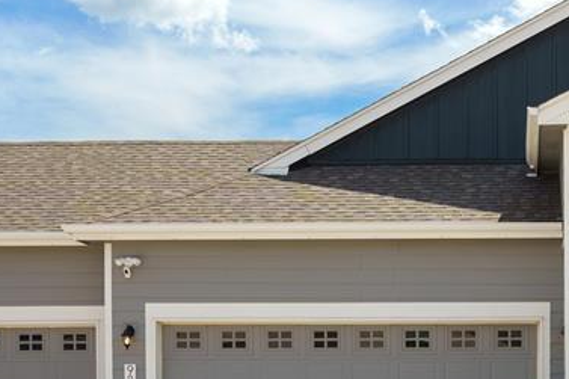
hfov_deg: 21.1
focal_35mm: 95
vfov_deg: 14.4
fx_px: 1501
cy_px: 213
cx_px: 498
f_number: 6.3
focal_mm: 35
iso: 250
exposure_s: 1/500
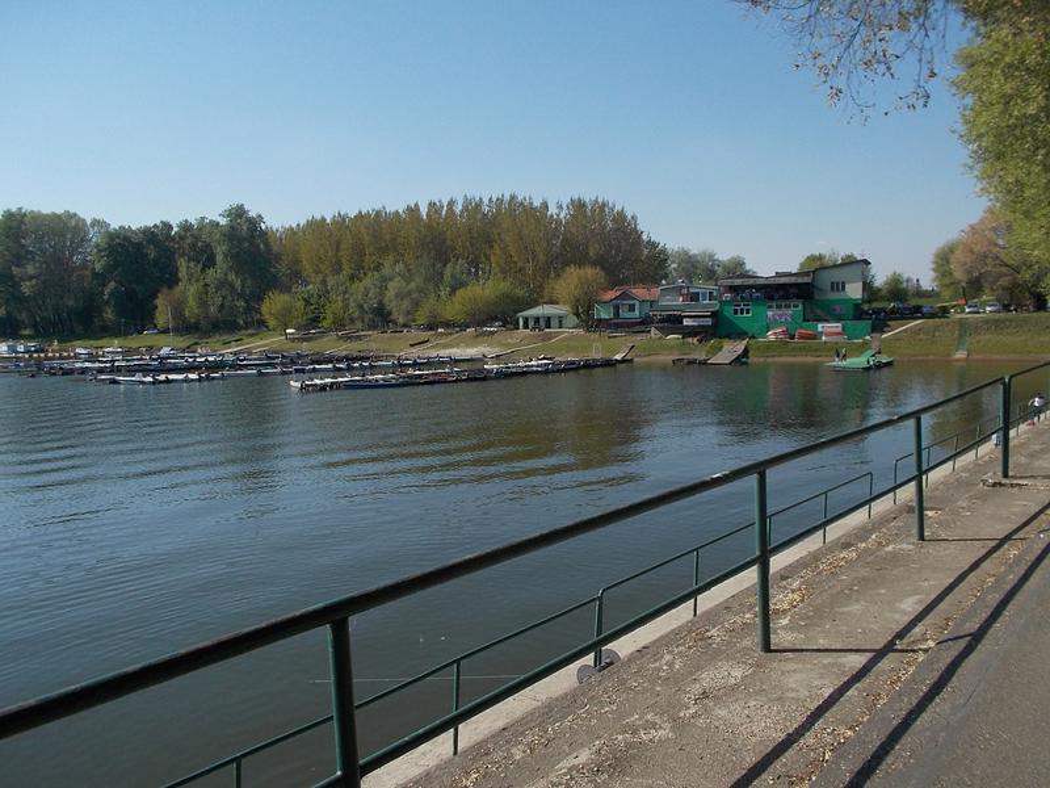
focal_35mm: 29
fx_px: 880
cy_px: 394
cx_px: 525
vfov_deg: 48.2
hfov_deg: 61.7
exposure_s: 1/1000
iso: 80
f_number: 3.3
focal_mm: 4.1
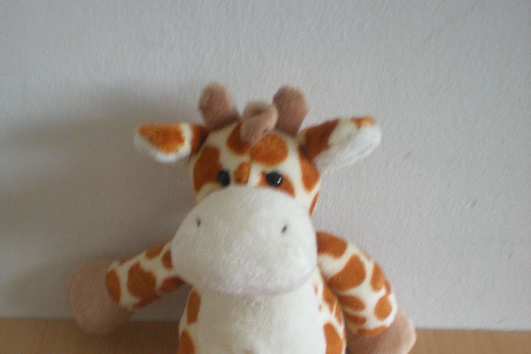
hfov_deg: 35.0
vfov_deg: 23.1
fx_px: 841
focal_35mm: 57
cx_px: 245
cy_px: 327
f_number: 3.1
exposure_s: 1/15
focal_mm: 6.3
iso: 200
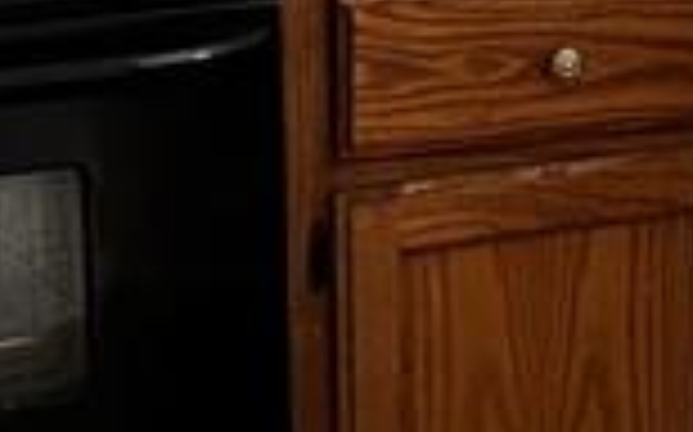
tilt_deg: -9.7
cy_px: -94
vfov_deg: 7.1
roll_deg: -1.1
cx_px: 1256
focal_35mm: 183
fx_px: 3454
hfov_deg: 10.7
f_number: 1.5
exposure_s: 1/47
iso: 500
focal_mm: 5.7
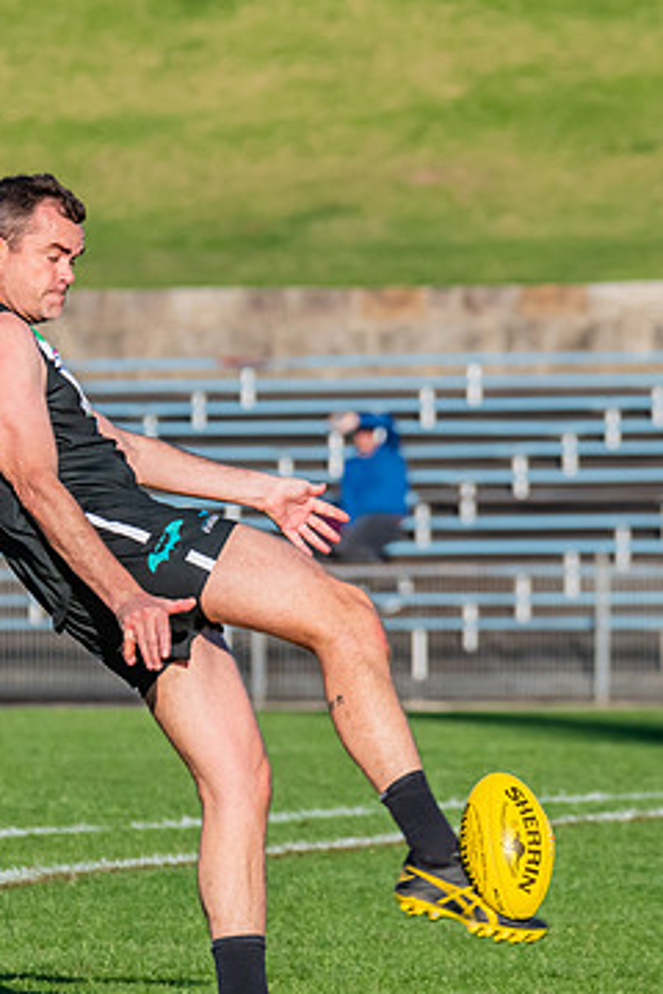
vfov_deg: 2.7
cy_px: 520
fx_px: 20745
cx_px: 286
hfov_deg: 1.8
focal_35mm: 751
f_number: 9
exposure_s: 1/1600
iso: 800
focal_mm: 310
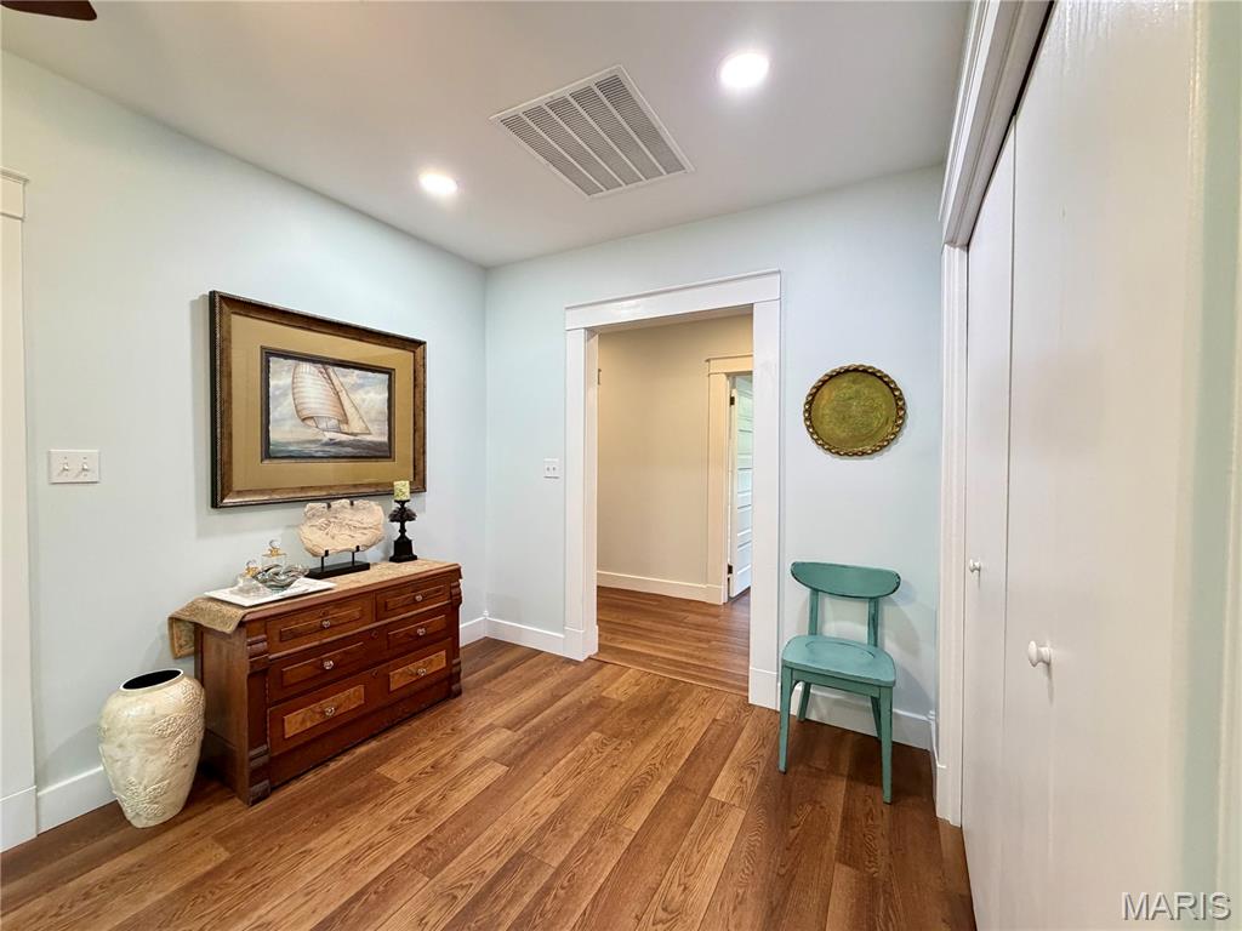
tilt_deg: -1.5
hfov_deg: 102.1
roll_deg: -0.5
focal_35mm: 14
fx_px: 502
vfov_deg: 85.7
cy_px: 466
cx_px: 621
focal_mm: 2.22
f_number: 2.2
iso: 400
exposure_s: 1/60
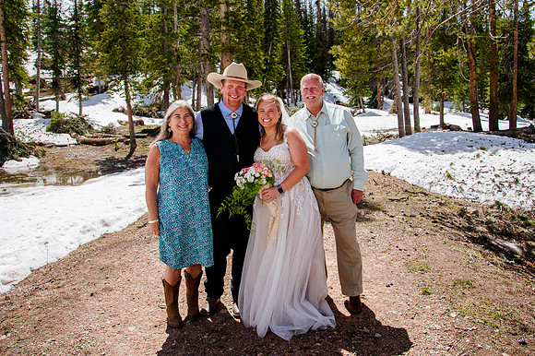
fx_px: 416
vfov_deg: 46.2
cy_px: 156
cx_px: 275
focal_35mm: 28
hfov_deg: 65.5
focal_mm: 24
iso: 400
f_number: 7.1
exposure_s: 1/320
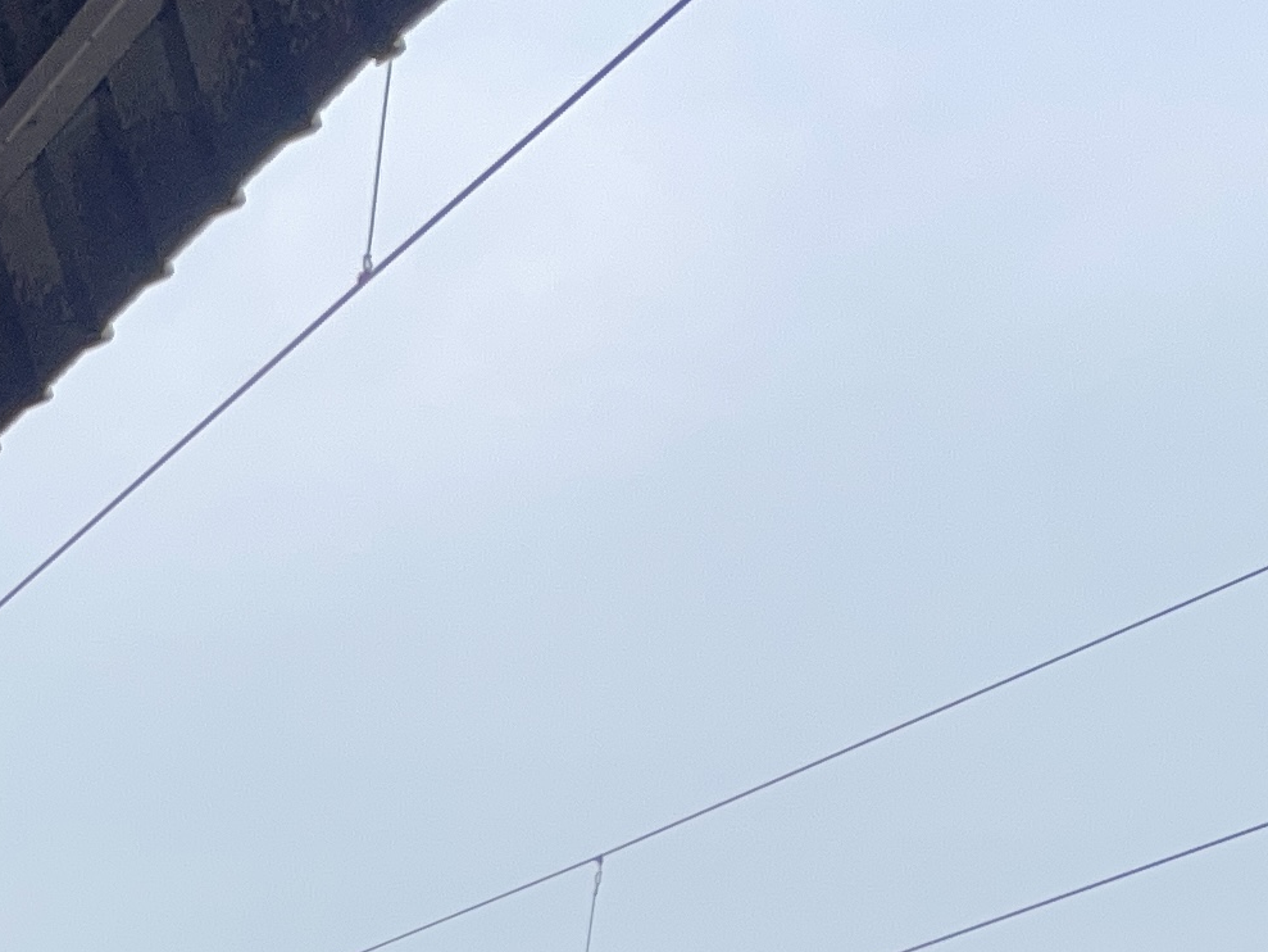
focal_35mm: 106
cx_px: -630
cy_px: 1672
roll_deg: -0.1
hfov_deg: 16.8
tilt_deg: +2.2
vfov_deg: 12.8
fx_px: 3883
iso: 32
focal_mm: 4.2
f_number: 1.6
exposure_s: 1/1147
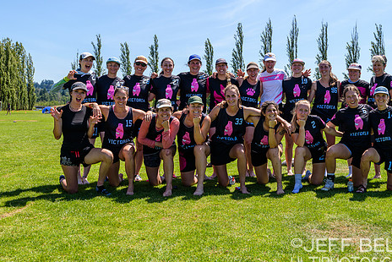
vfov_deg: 33.4
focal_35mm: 40
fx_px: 436
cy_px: 116
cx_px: 235
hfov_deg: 48.1
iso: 90
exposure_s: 1/500
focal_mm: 32
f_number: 5.6
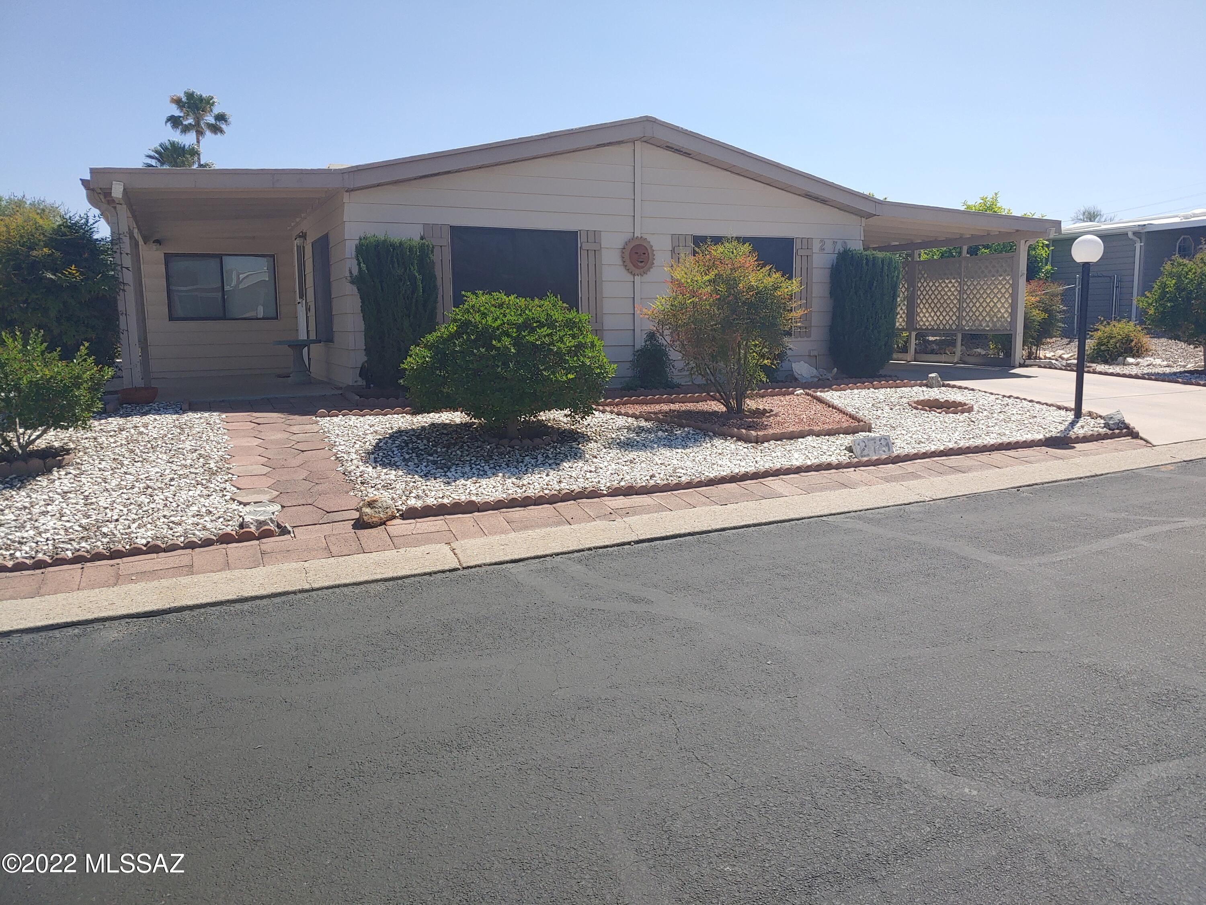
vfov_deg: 54.9
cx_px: 603
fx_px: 871
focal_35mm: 25
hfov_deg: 69.4
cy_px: 452
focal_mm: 4.23
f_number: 1.5
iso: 50
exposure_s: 1/2632
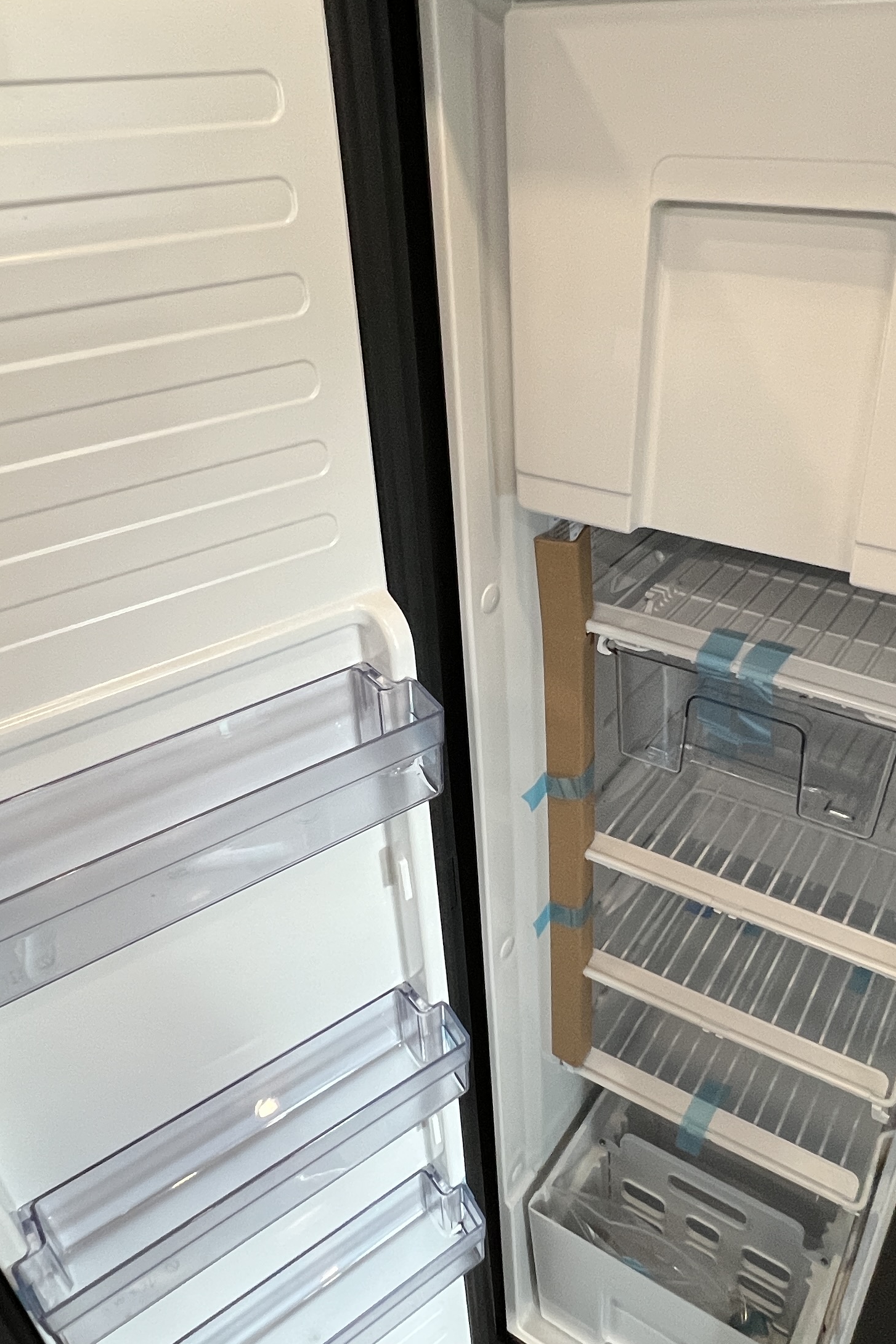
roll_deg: +4.9
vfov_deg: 71.5
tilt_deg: -31.0
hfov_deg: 51.1
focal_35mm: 25
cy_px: 689
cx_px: 512
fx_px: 933
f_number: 1.8
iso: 250
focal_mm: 1.57
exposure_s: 1/93
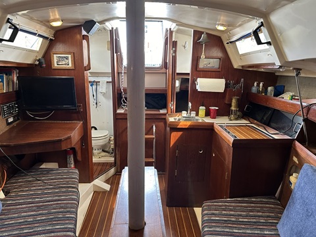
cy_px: 118
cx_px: 158
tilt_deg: -11.7
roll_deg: -1.8
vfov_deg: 56.8
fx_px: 219
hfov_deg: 71.6
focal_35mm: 24
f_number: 1.78
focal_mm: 6.86
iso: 250
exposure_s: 1/64
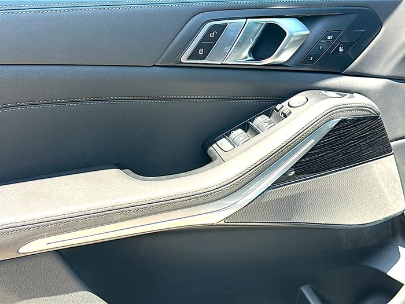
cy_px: 152
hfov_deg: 49.0
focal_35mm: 38
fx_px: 445
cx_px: 202
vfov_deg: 37.7
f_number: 1.78
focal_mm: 6.86
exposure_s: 1/416
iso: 80
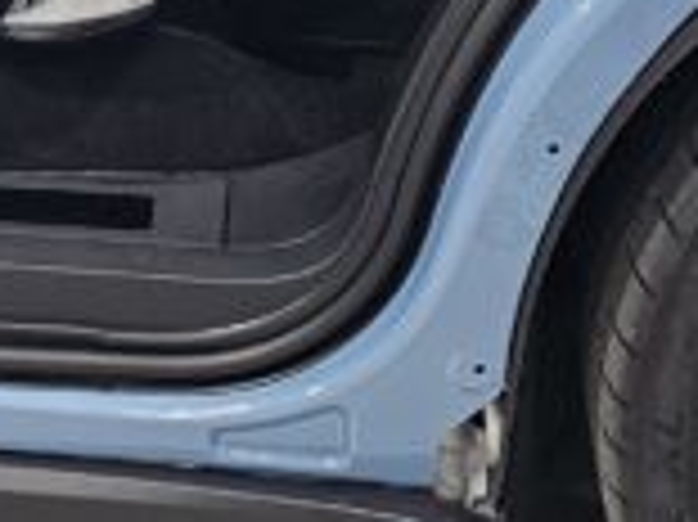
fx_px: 3063
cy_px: -392
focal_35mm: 152
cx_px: -275
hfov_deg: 12.5
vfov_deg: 9.3
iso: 400
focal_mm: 6.3
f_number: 1.7
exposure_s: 1/120
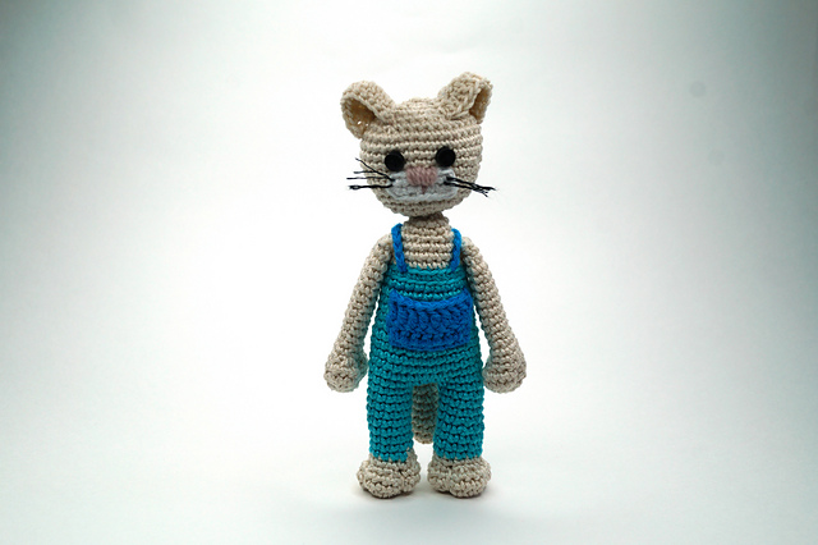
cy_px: 272
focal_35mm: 52
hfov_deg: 37.9
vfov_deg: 25.7
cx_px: 409
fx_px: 1192
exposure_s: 1/100
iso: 100
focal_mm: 35
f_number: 8
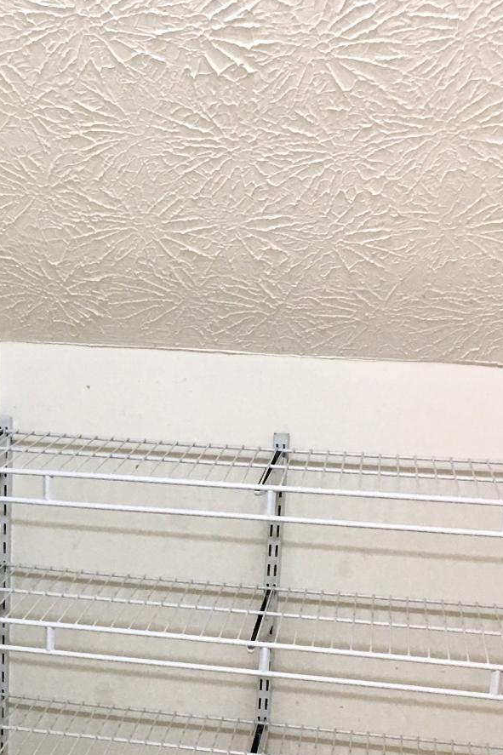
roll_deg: -1.6
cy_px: 589
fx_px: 1426
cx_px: 34
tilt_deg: -14.0
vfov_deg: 29.1
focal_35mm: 68
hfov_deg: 19.6
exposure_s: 1/30
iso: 32
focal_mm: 4.15
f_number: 2.2
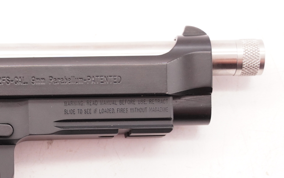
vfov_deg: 8.6
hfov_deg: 13.6
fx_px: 1169
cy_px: 197
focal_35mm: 151
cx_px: -27
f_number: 5.6
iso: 800
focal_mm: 42
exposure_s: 1/125
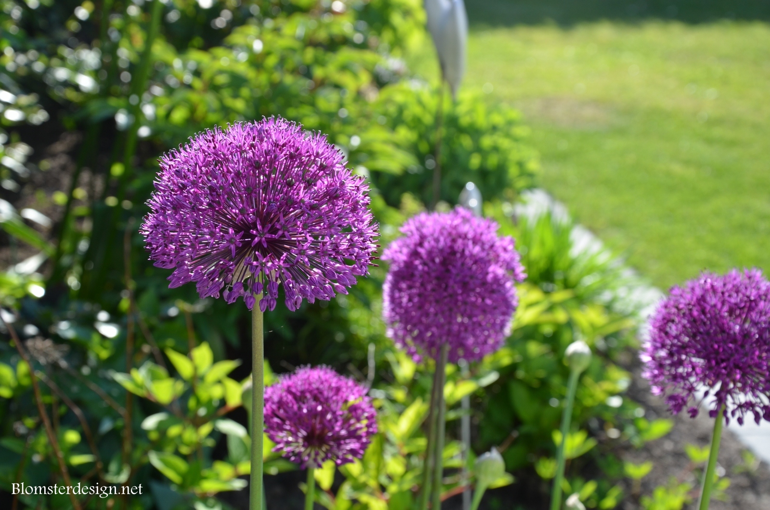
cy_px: 255
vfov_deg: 20.1
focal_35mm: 68
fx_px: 1441
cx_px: 385
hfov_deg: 29.9
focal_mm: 45
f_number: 7.1
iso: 200
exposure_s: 1/200
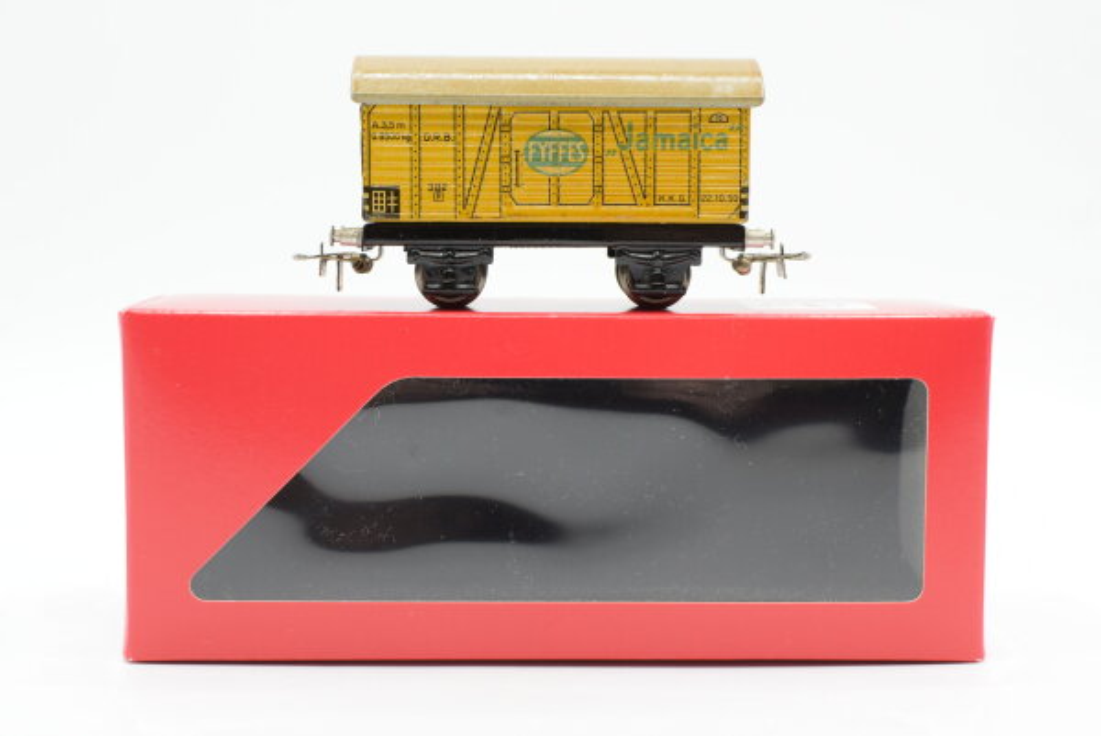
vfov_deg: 25.8
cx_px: 550
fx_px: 1607
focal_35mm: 52
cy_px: 368
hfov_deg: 37.8
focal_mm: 35
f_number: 8
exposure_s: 1/100
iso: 400
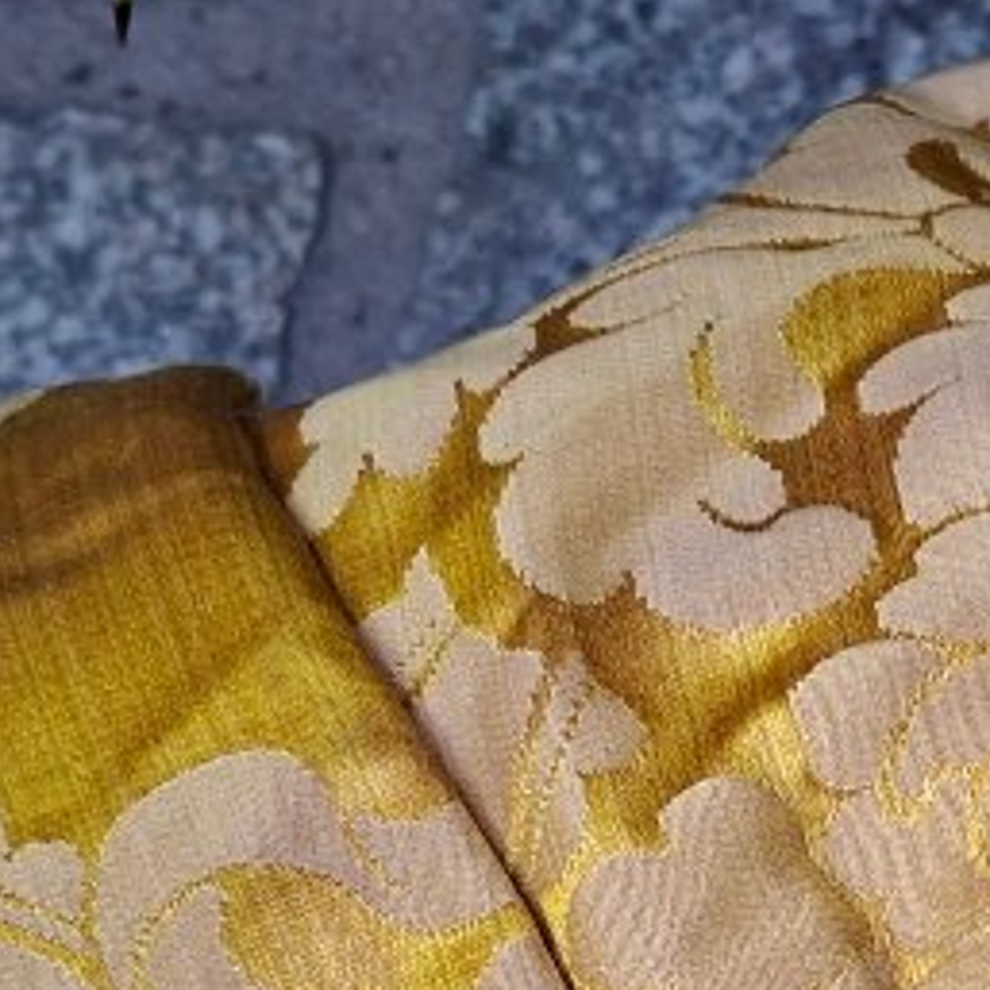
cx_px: 1310
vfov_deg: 17.7
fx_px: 3074
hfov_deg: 17.1
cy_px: 1094
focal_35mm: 95
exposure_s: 1/50
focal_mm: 5.54
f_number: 1.8
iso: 250
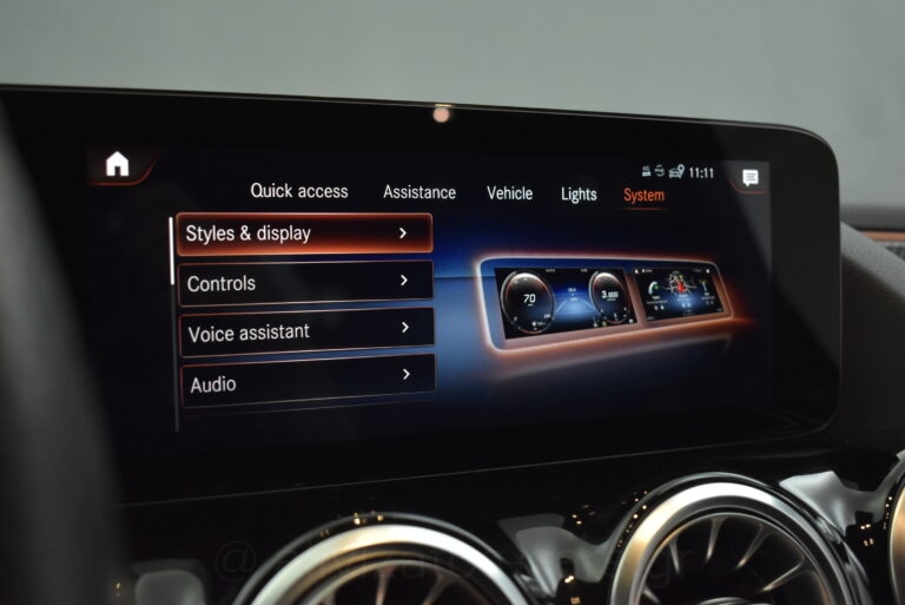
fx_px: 981
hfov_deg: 49.5
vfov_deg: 34.3
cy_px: 302
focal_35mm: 39
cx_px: 452
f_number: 4
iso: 1600
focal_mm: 26
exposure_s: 1/125
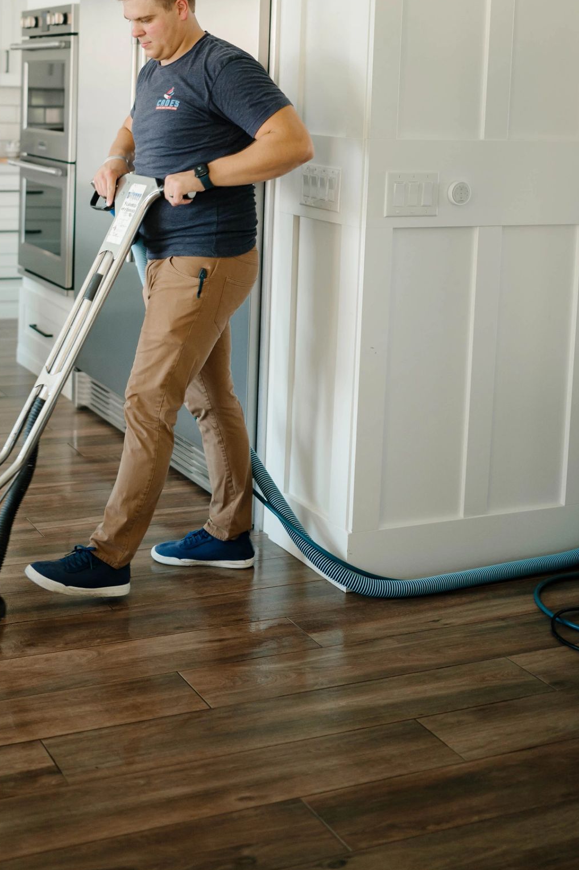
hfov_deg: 24.4
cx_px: 165
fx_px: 1329
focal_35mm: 55
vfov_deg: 35.6
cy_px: 231
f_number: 1.8
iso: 320
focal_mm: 35
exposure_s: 1/100
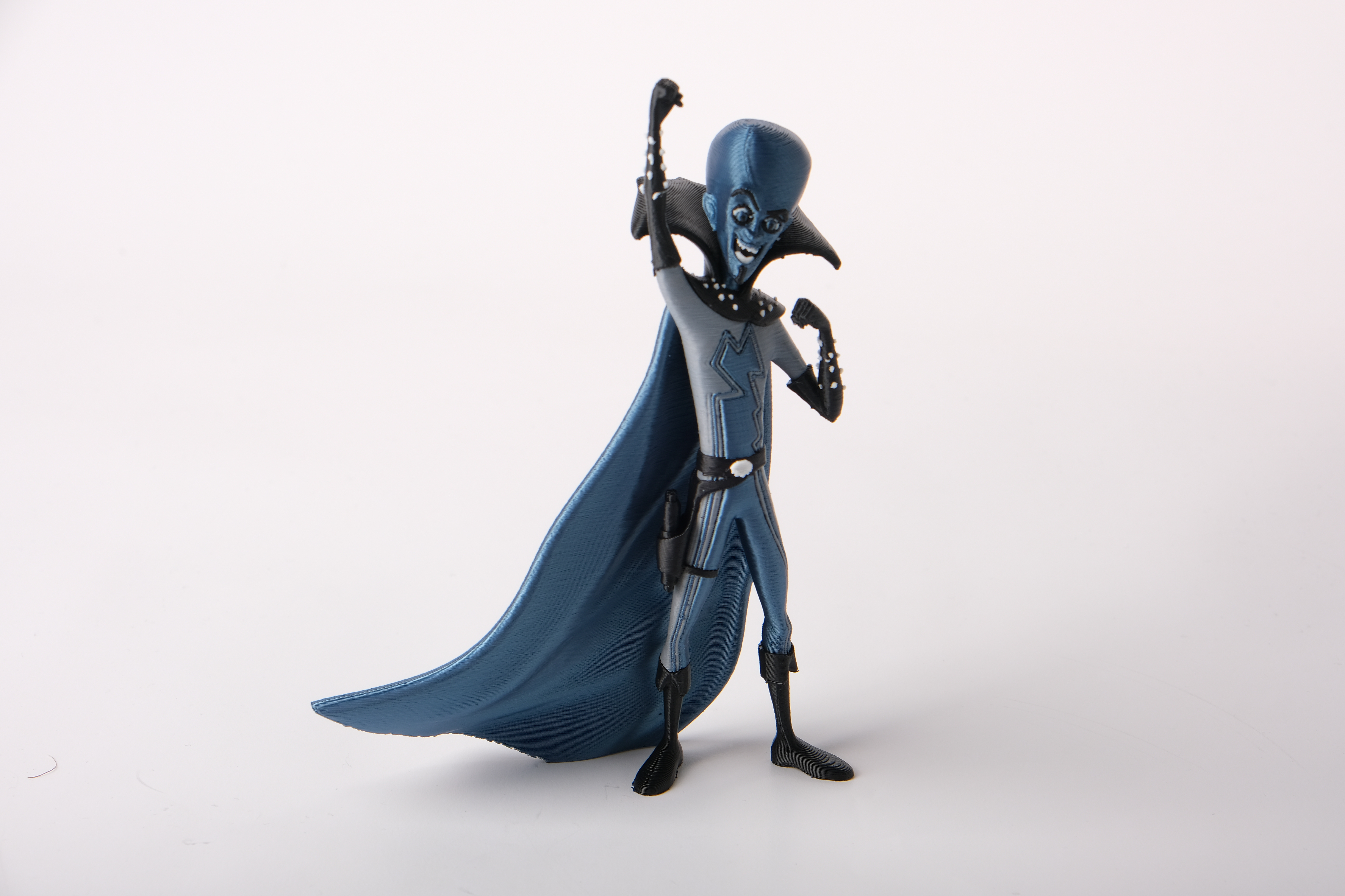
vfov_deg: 16.5
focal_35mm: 83
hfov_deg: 24.5
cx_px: 672
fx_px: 3101
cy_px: 448
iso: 160
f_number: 10
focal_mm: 55
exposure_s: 1/160
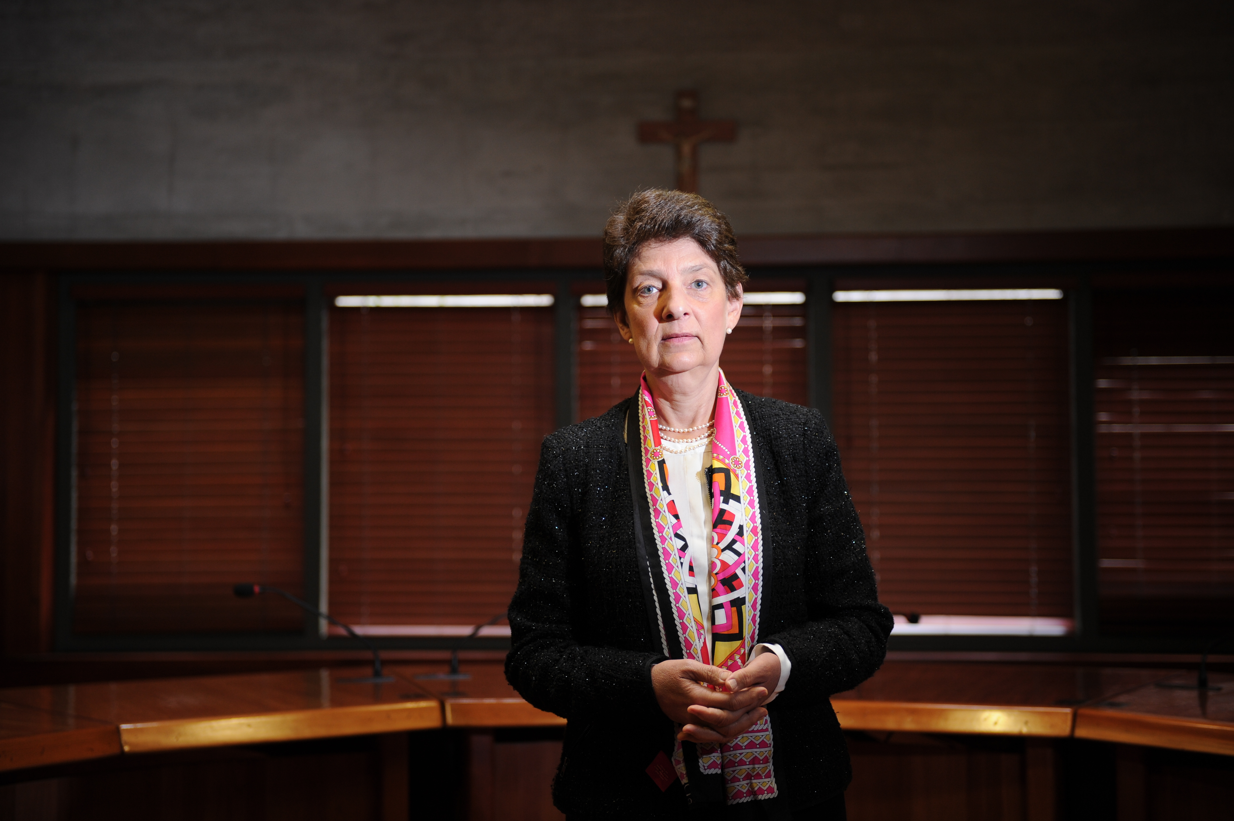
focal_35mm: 55
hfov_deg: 36.3
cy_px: 410
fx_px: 1884
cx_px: 617
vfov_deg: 24.6
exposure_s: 1/200
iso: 500
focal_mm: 55
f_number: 2.8
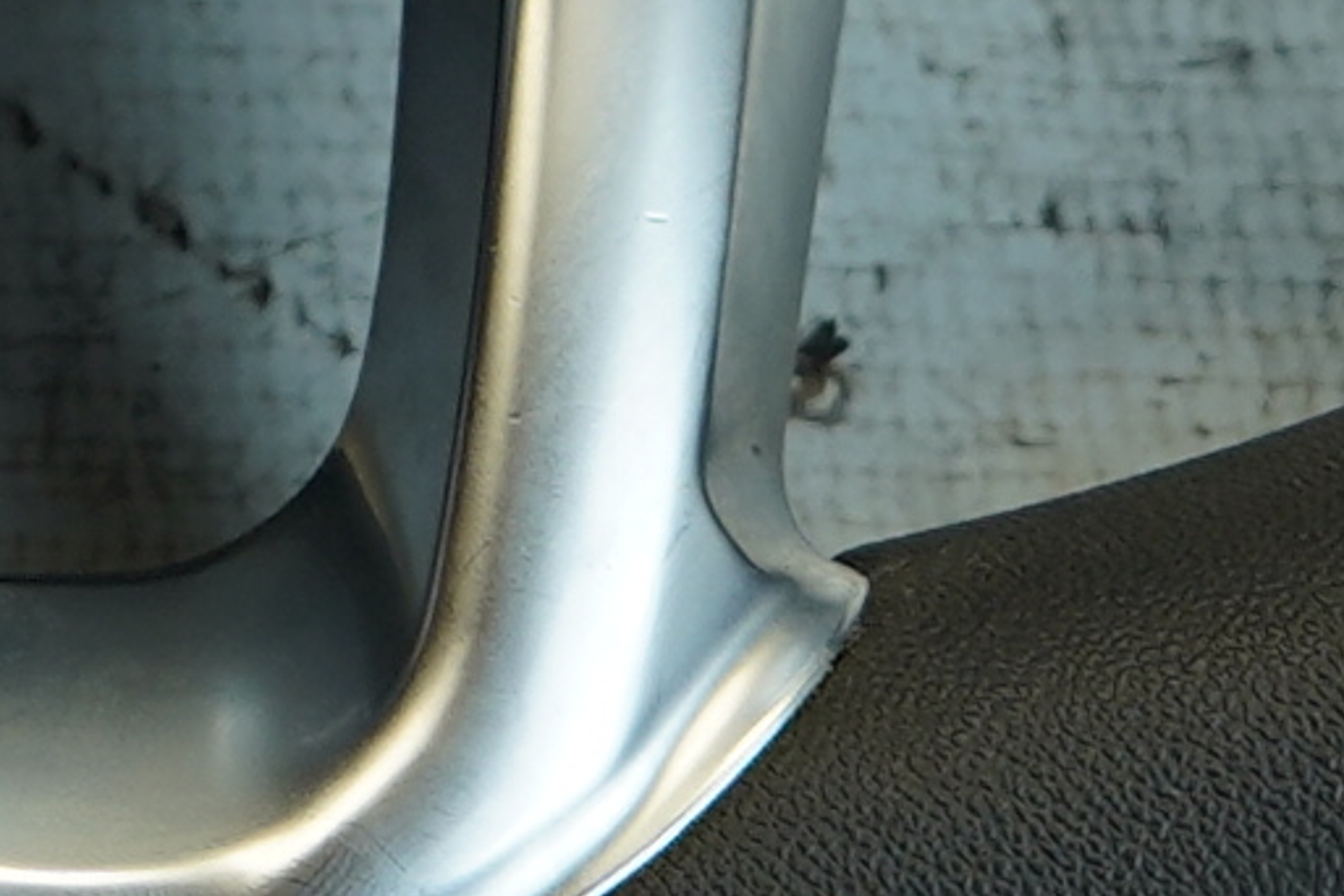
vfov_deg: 4.7
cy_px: -1962
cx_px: -828
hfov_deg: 7.3
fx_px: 10303
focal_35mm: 276
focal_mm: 24
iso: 125
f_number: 4
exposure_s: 1/60
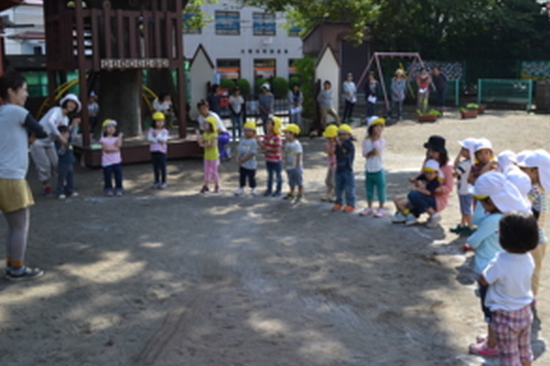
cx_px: 310
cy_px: 170
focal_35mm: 41
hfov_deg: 47.3
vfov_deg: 32.6
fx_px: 626
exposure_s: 1/160
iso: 100
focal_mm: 20
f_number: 6.3
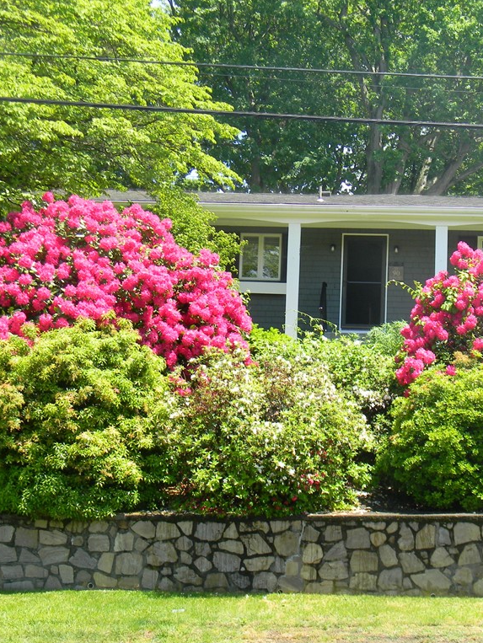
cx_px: 394
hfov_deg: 26.0
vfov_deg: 34.9
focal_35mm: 55
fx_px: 1022
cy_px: 321
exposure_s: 1/210
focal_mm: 7.3
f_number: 3.8
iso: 80
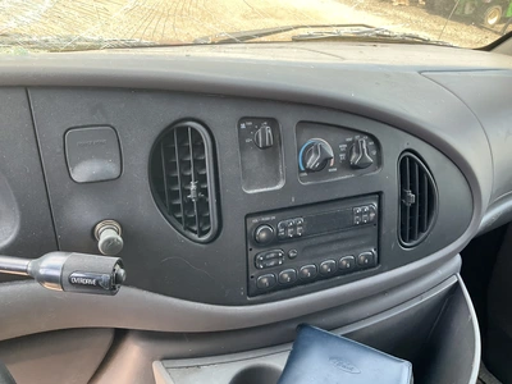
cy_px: 192
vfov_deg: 48.2
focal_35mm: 29
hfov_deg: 61.7
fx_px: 429
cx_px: 256
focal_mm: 3
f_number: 1.8
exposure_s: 1/122
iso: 50
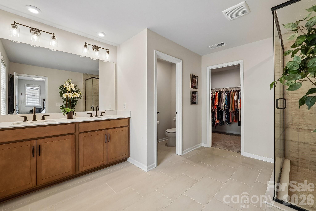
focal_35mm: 15
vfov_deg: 77.3
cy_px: 106
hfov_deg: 100.4
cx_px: 158
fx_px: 132
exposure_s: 1/15
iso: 400
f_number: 8
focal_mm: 10
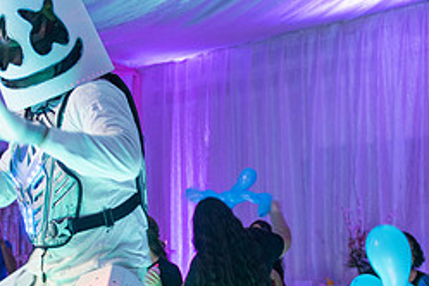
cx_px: 169
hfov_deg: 35.5
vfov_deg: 24.2
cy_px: 154
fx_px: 667
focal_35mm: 56
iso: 1250
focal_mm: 24
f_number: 3.2
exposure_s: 1/60
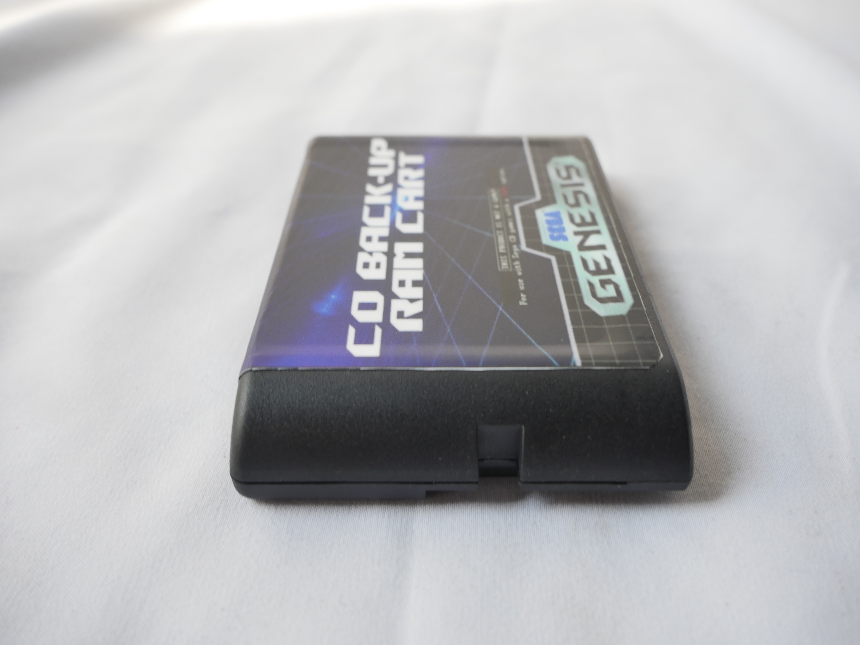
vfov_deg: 46.8
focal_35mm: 30
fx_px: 745
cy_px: 322
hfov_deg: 60.0
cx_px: 430
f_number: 5
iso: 200
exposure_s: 1/50
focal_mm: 15
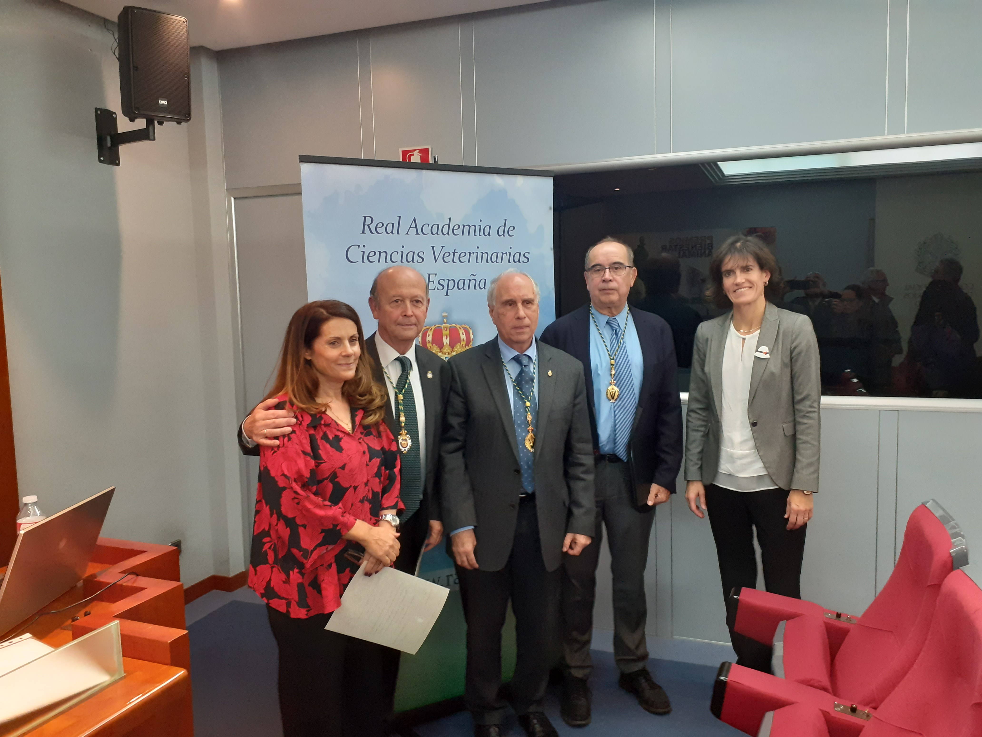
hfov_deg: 65.3
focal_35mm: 27
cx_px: 491
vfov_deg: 51.4
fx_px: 766
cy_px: 368
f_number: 1.9
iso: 200
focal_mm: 3.6
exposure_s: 1/33
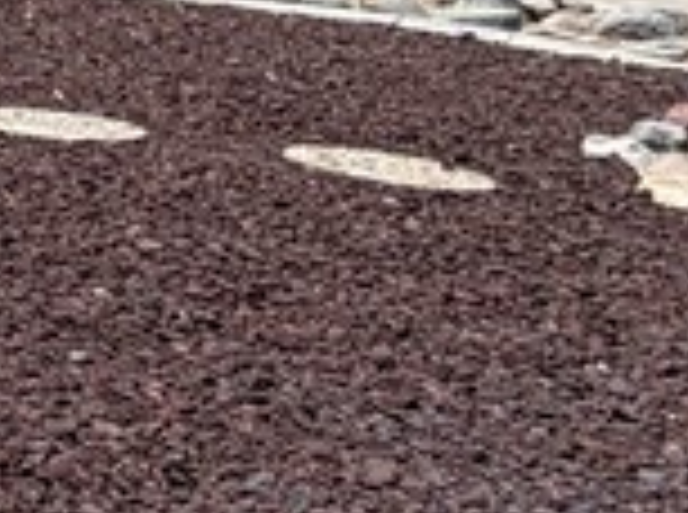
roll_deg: -0.2
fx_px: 1864
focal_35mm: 94
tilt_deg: -0.1
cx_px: -1205
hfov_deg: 12.6
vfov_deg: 14.4
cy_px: -315
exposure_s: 1/970
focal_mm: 2.22
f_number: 2.2
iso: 20
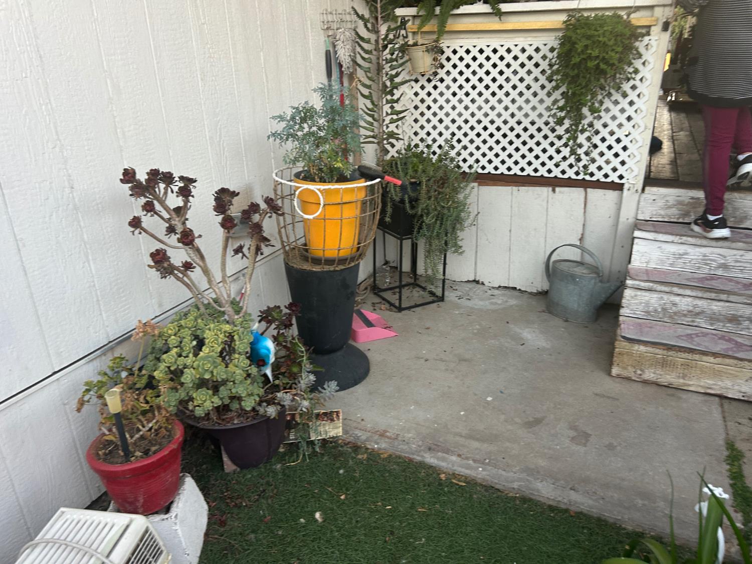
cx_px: 376
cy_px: 282
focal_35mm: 26
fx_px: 565
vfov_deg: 53.1
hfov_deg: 67.3
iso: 125
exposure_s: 1/116
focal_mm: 5.7
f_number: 1.5
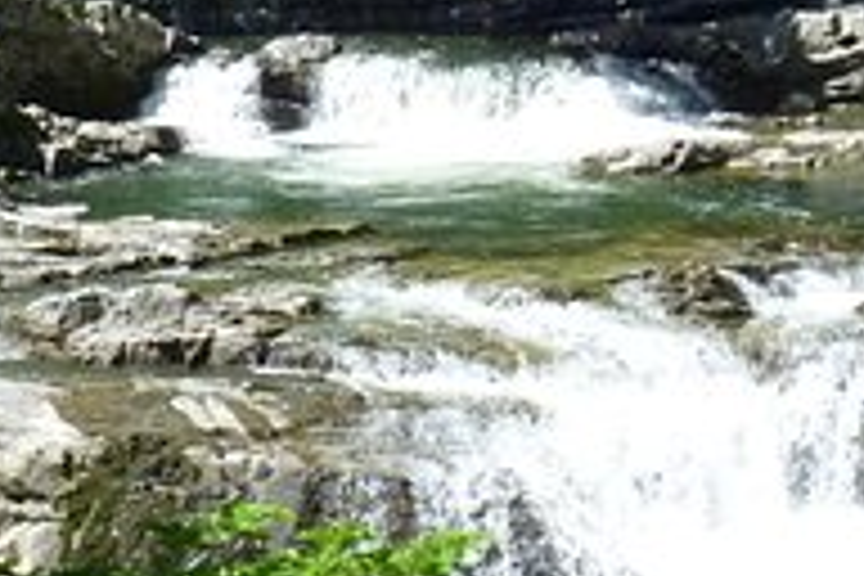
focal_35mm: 97
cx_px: 90
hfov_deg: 20.6
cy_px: 252
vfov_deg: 14.1
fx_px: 2328
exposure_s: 1/800
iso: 400
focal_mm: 6.3
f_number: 5.6
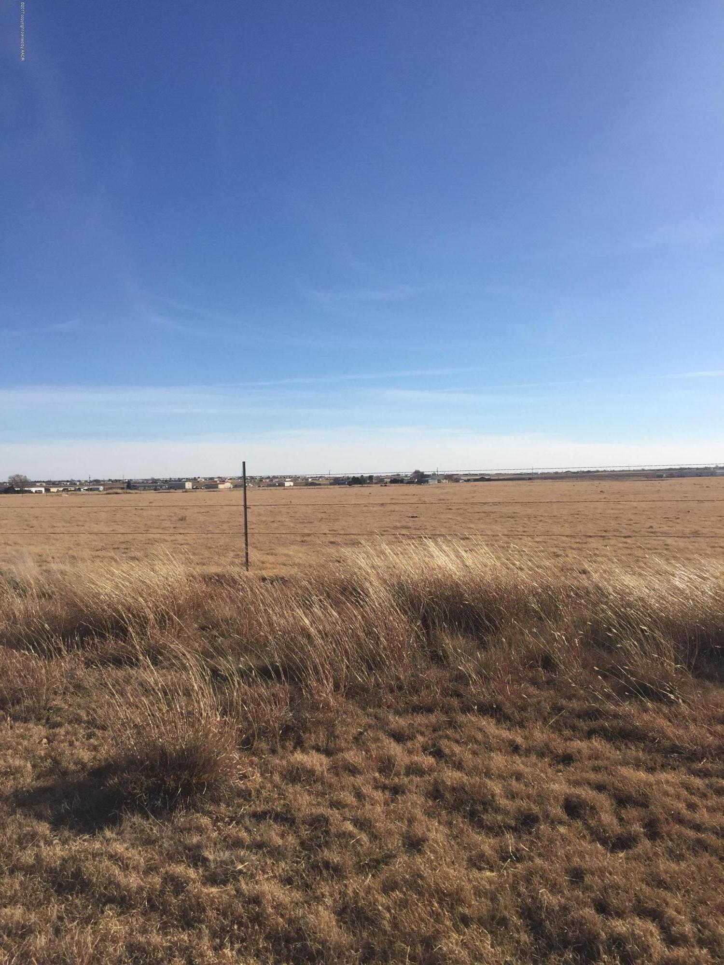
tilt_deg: +1.1
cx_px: 362
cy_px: 482
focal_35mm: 29
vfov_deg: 61.7
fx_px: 809
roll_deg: +1.3
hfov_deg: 48.2
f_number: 2.2
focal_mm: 4.15
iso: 32
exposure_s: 1/3049
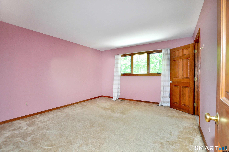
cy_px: 76
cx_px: 114
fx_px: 95
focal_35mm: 15
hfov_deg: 100.5
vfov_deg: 77.2
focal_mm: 10
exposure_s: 1/40
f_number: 4
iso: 320
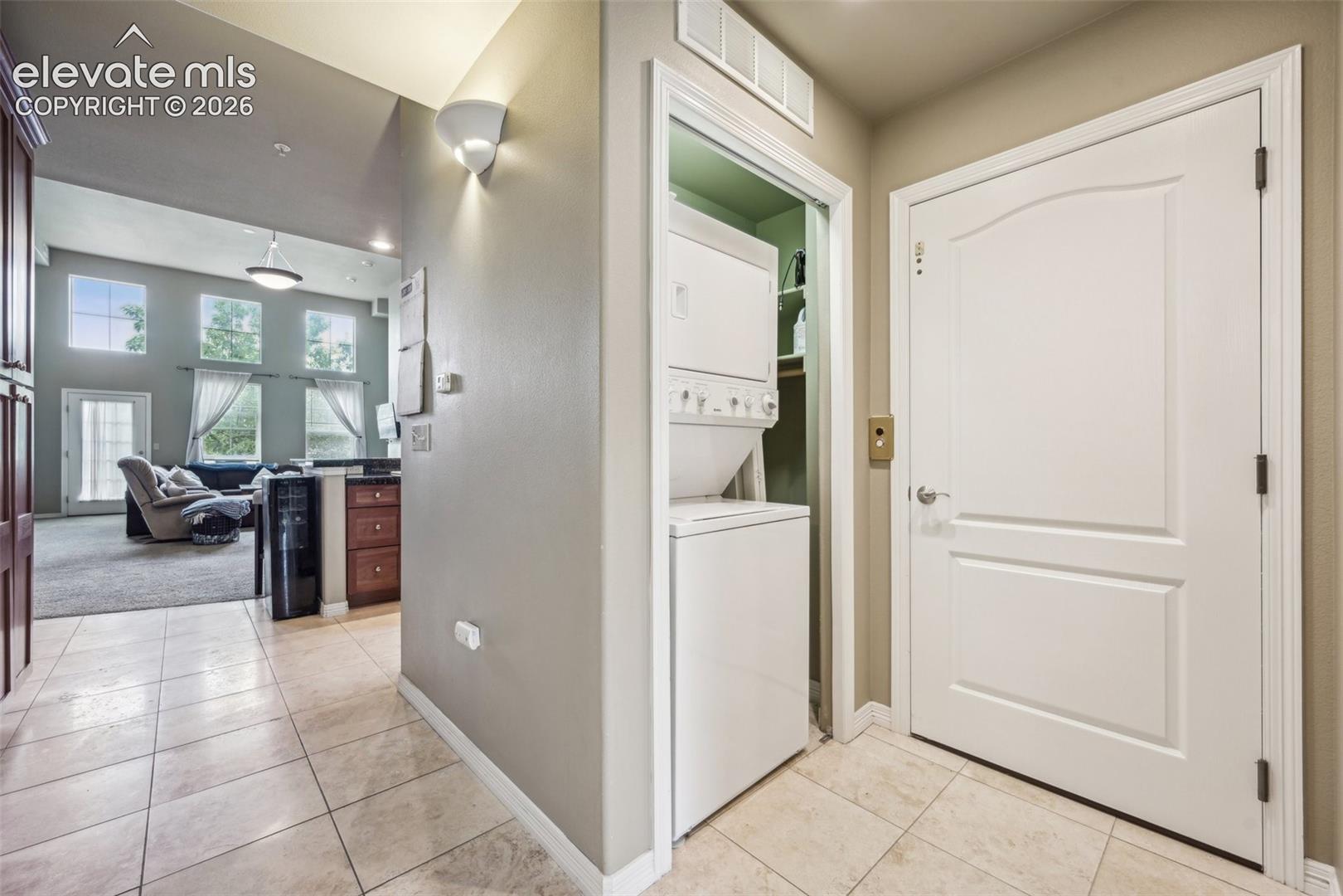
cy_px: 448
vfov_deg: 81.2
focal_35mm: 14
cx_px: 672
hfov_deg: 104.3
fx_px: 522
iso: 400
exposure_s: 1/4
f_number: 8
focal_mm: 14
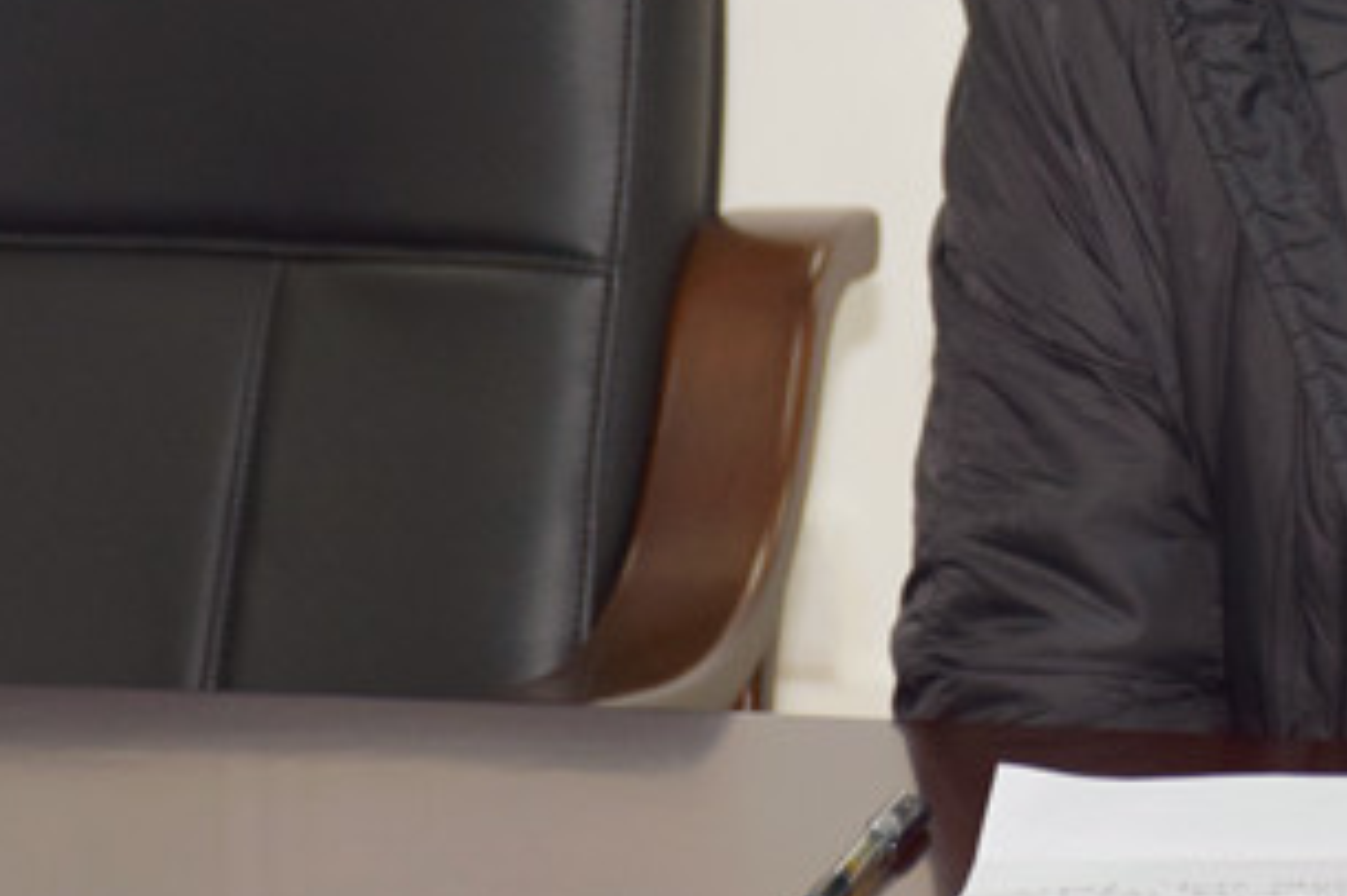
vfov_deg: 4.6
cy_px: 51
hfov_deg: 6.9
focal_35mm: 295
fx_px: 11043
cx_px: 1541
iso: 1000
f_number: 5
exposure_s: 1/60
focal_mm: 75
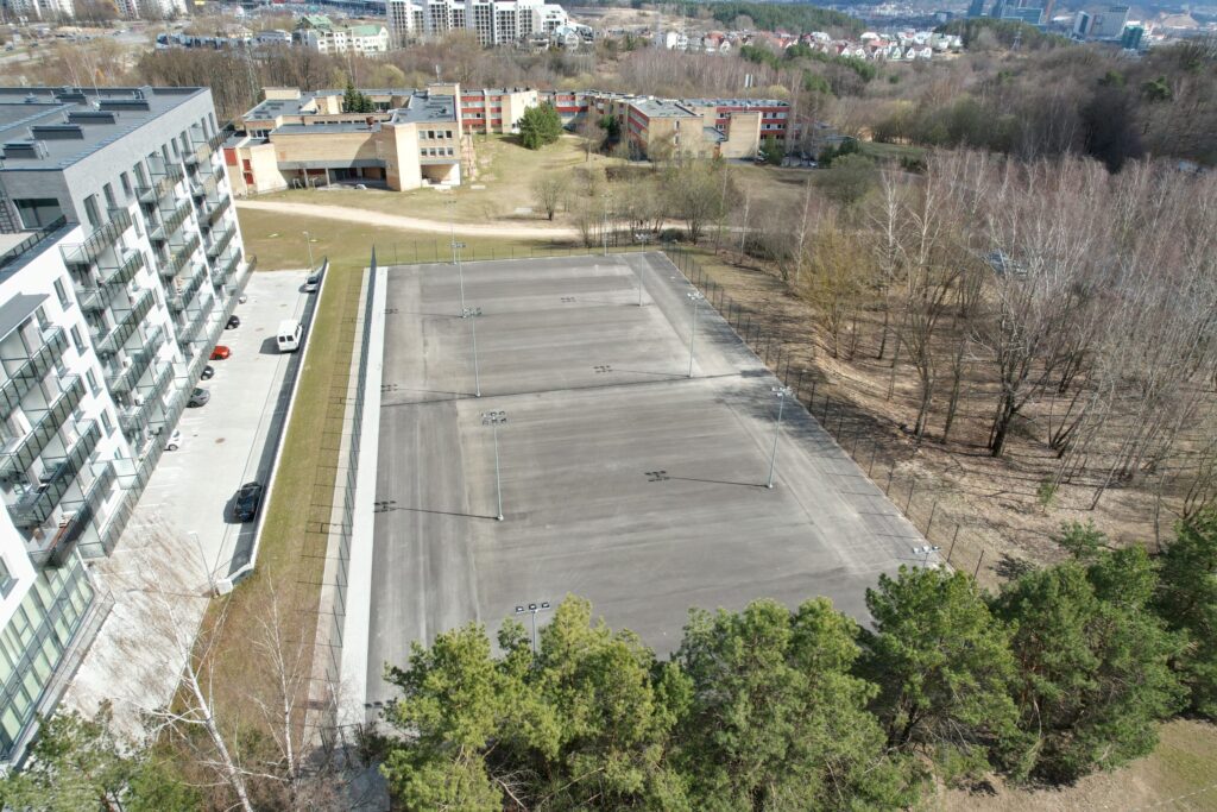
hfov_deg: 78.6
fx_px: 744
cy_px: 406
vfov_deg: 57.2
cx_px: 608
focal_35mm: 22
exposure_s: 1/1250
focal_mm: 8.38
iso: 100
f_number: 2.8
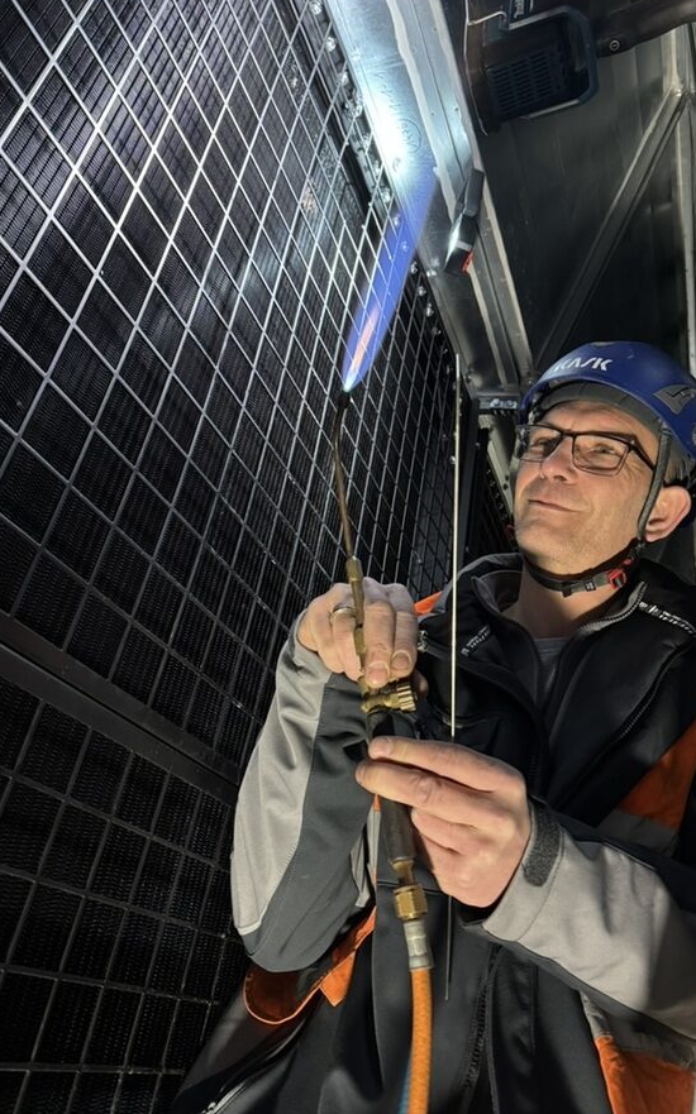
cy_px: 554
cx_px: 389
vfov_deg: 70.4
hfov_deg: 47.5
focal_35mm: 26
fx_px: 790
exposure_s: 1/50
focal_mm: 6.76
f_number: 1.78
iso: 800
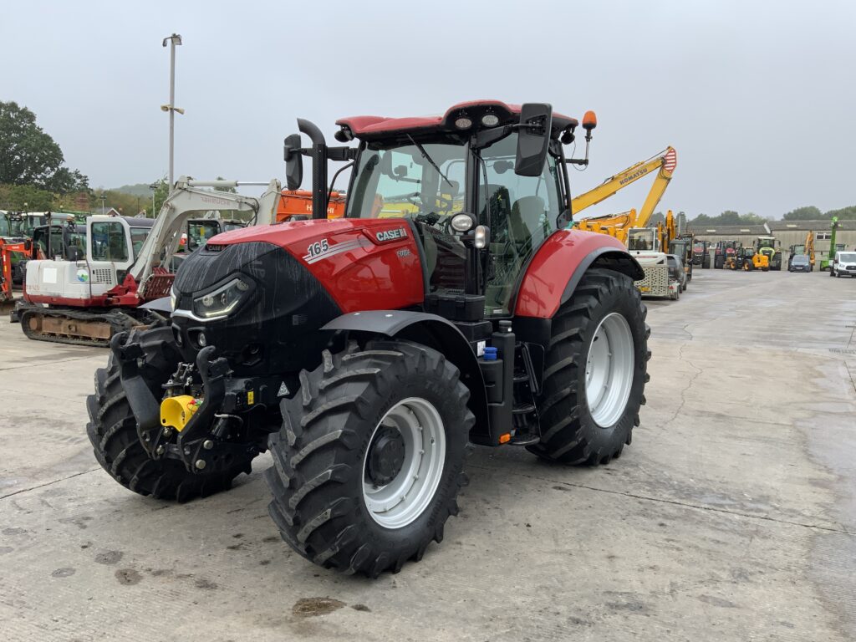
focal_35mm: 29
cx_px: 428
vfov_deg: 48.2
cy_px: 321
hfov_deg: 61.7
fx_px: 717
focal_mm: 3
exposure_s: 1/194
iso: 16
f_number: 1.8
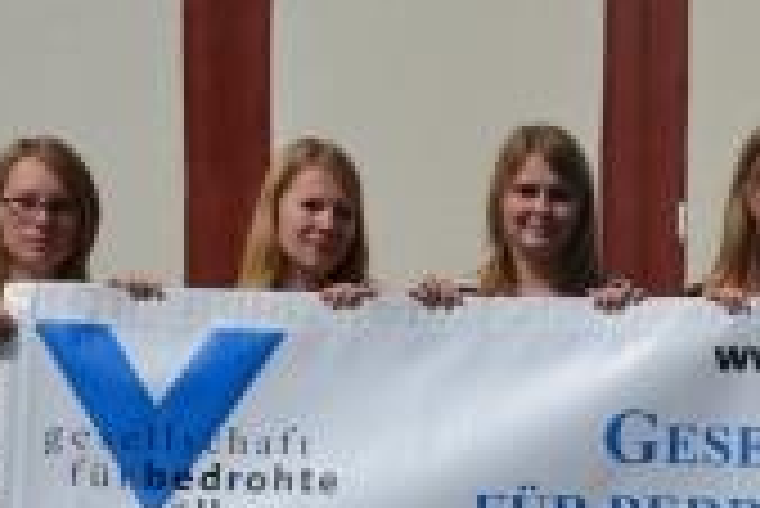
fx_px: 3768
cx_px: 836
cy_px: 578
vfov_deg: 7.7
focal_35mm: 178
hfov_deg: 11.4
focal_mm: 45
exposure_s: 1/400
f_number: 10
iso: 100
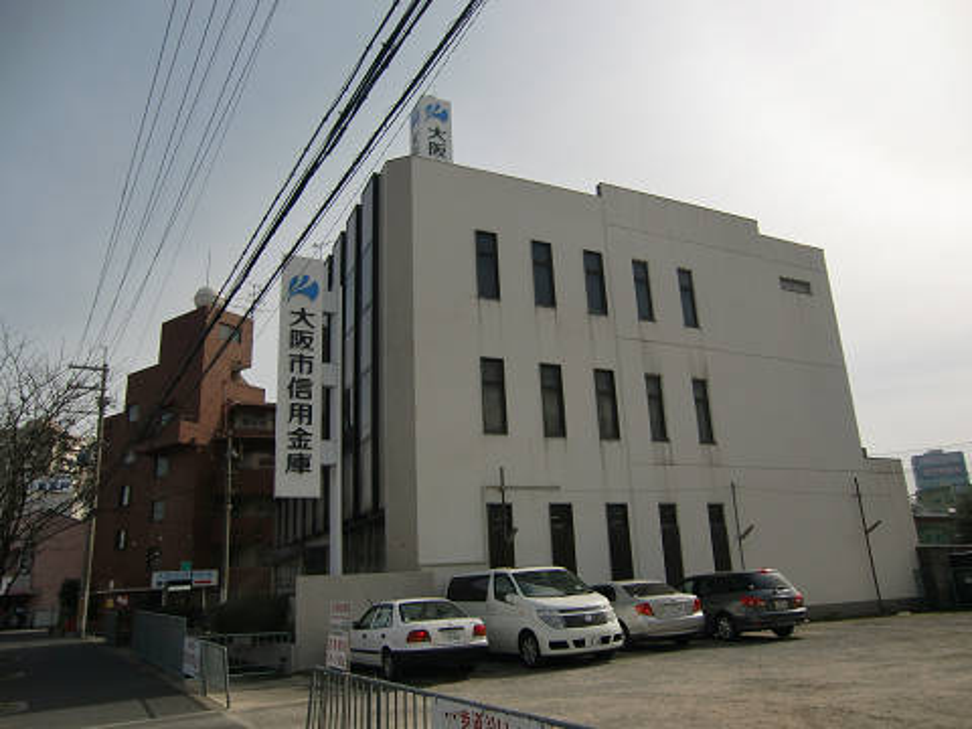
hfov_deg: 71.6
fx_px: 674
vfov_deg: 56.8
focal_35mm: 24
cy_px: 364
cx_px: 486
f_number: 7.5
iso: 64
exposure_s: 1/320
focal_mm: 4.3
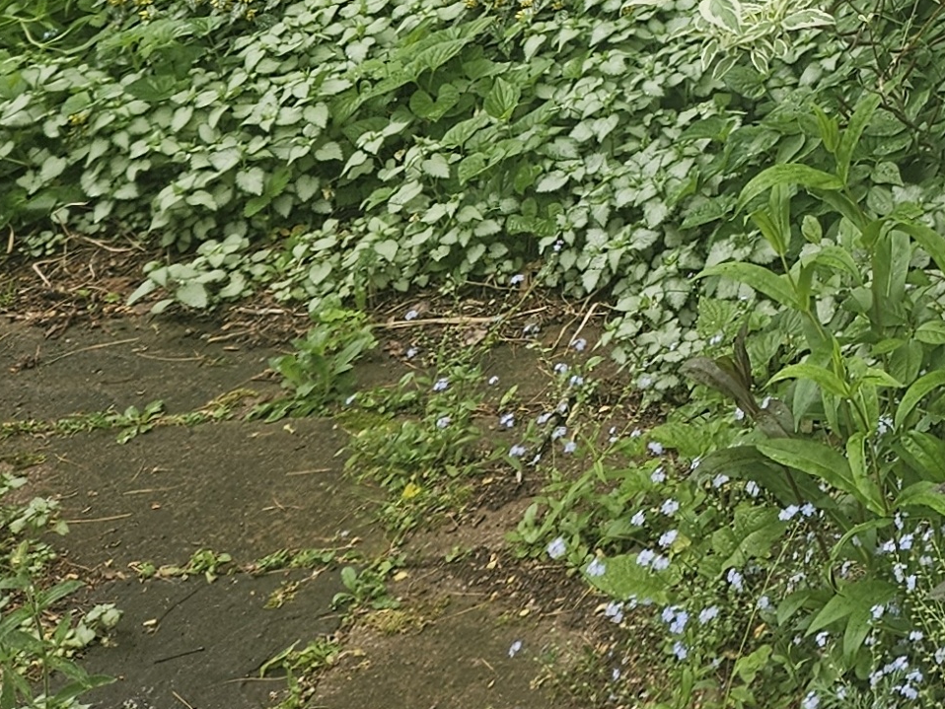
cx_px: 1315
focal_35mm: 96
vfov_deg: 13.7
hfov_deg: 18.6
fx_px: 2621
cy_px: -587
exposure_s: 1/180
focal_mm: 5.4
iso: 25
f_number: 1.8
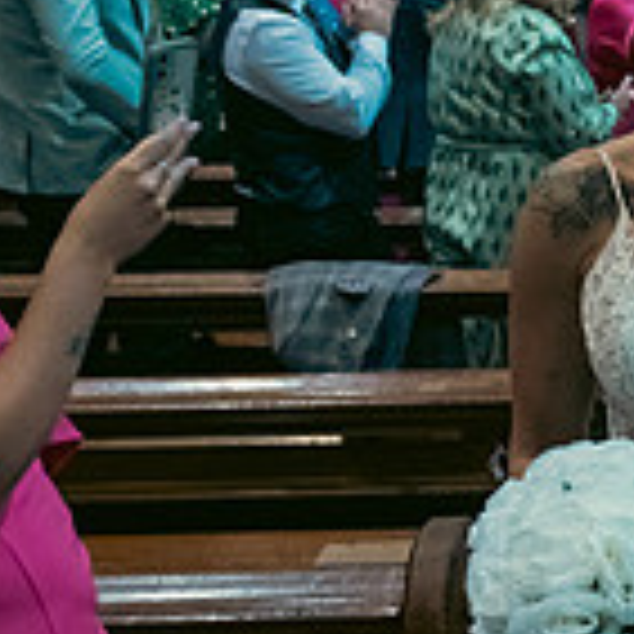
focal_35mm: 84
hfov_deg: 17.5
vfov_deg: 20.6
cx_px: 1075
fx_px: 1741
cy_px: 209
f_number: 3.5
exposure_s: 1/160
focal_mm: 24
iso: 1000
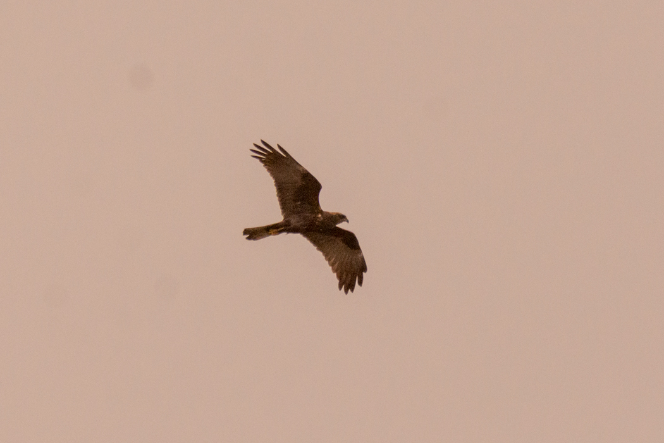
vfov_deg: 2.1
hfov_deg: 3.1
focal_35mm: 660
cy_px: 222
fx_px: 12172
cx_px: 332
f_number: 6.3
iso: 1000
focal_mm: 440
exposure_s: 1/2000
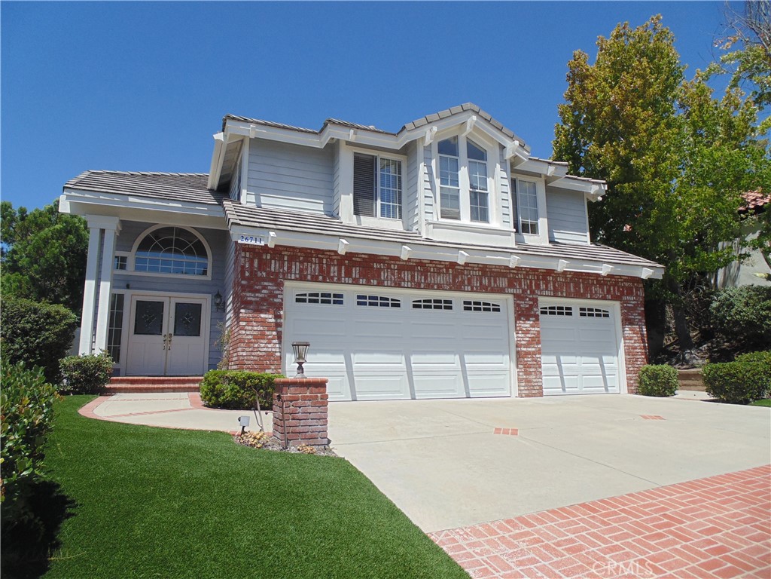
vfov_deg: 61.1
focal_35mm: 22
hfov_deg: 76.4
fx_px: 490
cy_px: 290
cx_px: 386
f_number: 9.7
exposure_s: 1/125
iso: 80
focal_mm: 4
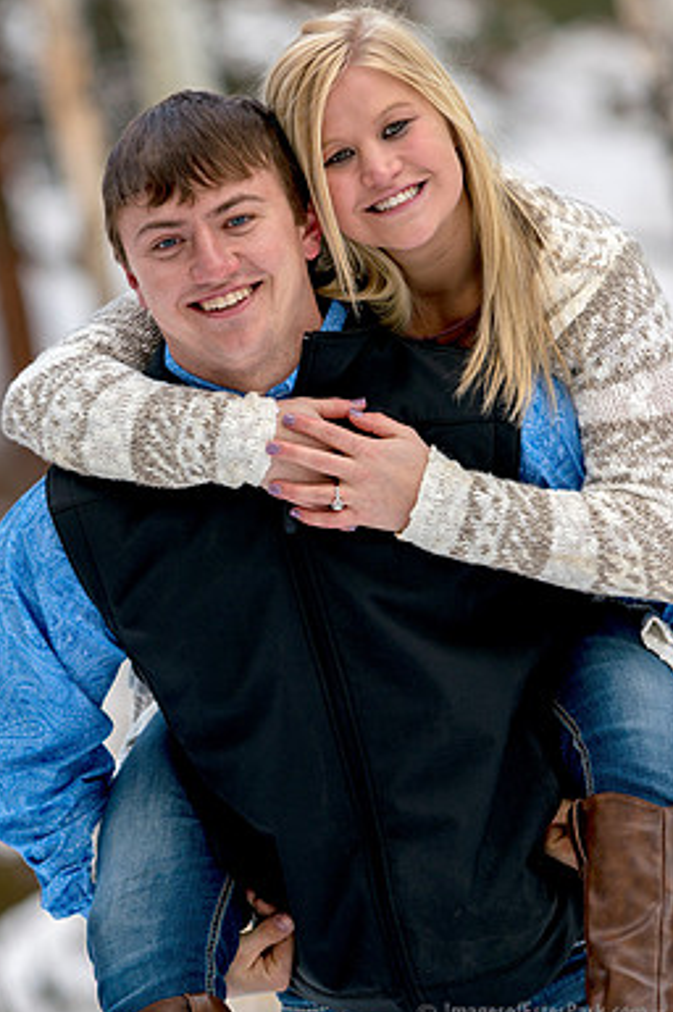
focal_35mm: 234
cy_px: 439
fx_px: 6573
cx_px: 344
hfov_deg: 5.9
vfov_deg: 8.8
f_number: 3.5
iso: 250
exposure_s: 1/200
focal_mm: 200
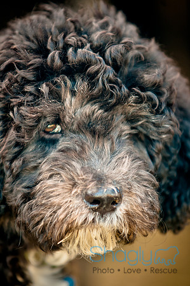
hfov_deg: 5.2
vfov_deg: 7.9
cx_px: 95
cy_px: 143
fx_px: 2083
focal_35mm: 262
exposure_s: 1/100
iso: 200
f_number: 2.8
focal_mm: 175
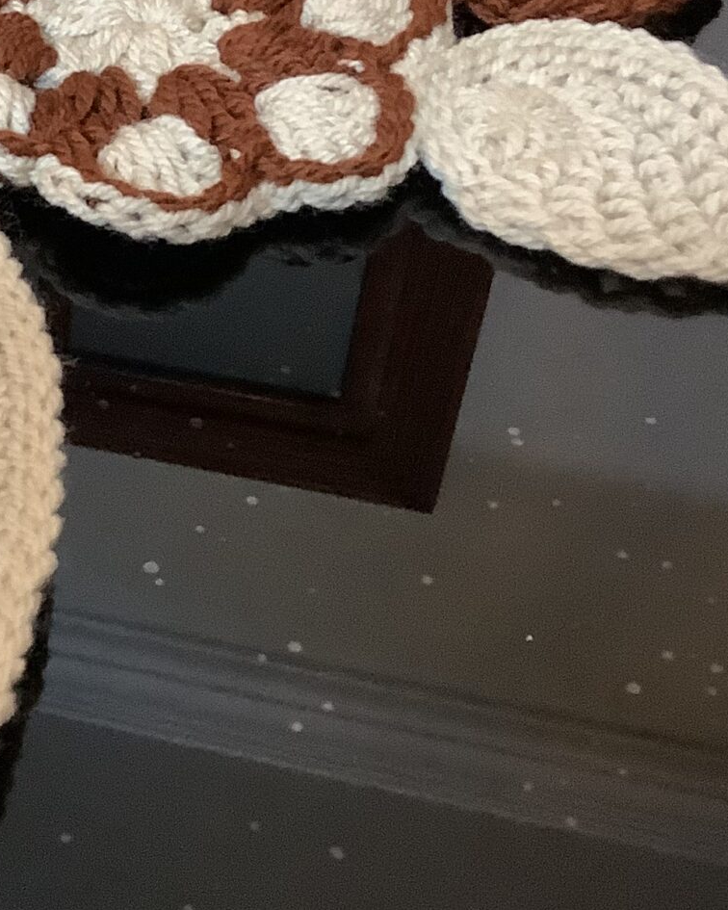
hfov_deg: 17.8
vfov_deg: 23.1
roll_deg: +0.8
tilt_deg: -42.6
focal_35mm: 82
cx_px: -151
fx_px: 2208
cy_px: 235
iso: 320
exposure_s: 1/33
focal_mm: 3.3
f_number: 2.4
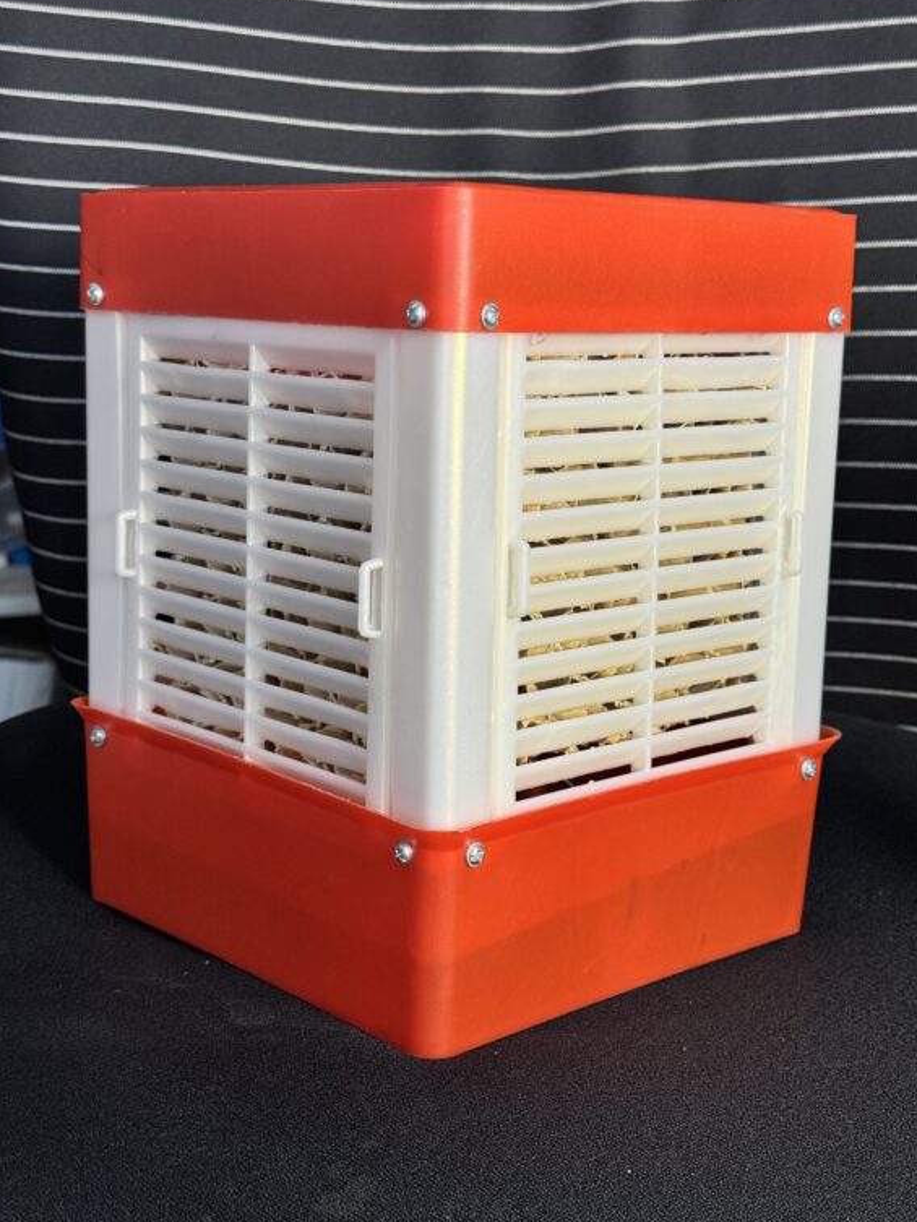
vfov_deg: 37.5
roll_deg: +0.9
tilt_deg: -13.6
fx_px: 1801
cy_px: 599
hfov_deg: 28.6
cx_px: 446
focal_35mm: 51
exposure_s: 1/100
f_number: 1.78
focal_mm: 6.76
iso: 50
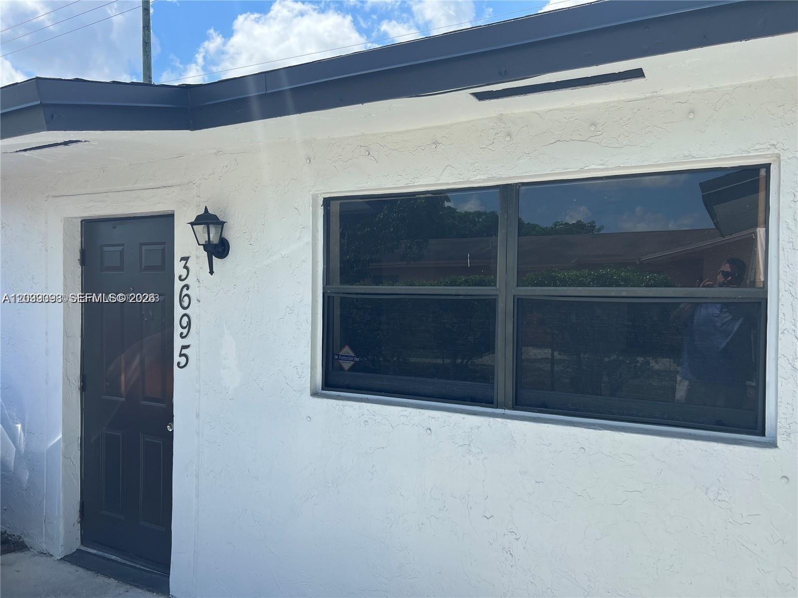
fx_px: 599
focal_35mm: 26
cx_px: 399
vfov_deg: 53.1
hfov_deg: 67.3
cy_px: 299
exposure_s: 1/3077
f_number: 1.5
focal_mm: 5.7
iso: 50
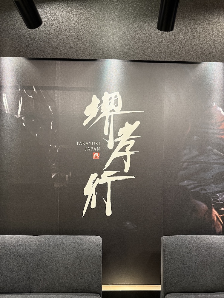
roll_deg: -1.7
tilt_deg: +0.0
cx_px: 112
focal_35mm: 24
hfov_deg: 56.8
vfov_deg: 71.6
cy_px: 149
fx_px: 207
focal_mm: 6.76
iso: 400
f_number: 1.78
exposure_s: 1/60
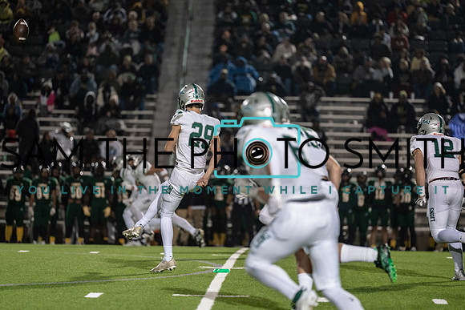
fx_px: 2584
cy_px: 155
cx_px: 232
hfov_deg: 10.3
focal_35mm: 200
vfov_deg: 6.9
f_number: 2.8
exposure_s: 1/1250
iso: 3200
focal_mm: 200
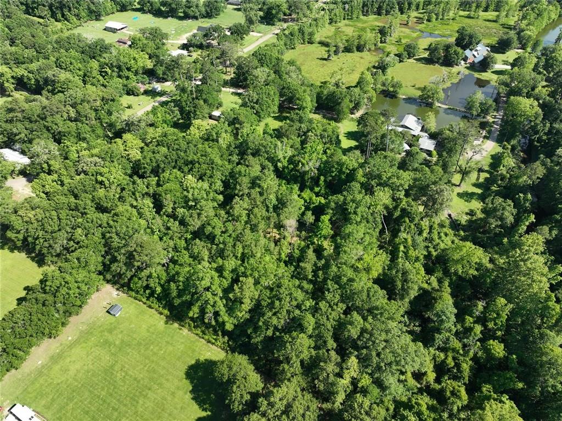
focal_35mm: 24
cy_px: 210
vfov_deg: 56.8
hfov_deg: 71.6
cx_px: 281
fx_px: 389
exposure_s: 1/800
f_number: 2.8
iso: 100
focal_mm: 12.29
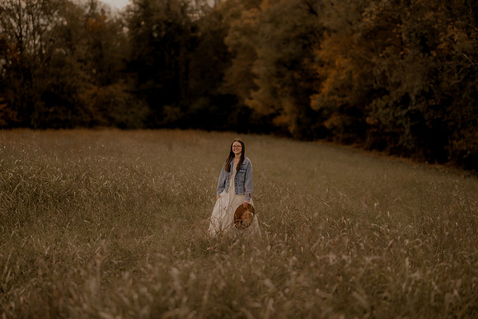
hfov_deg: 23.9
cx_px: 239
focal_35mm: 85
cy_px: 160
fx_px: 1129
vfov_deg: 16.1
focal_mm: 85
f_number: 1.4
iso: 200
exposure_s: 1/3200
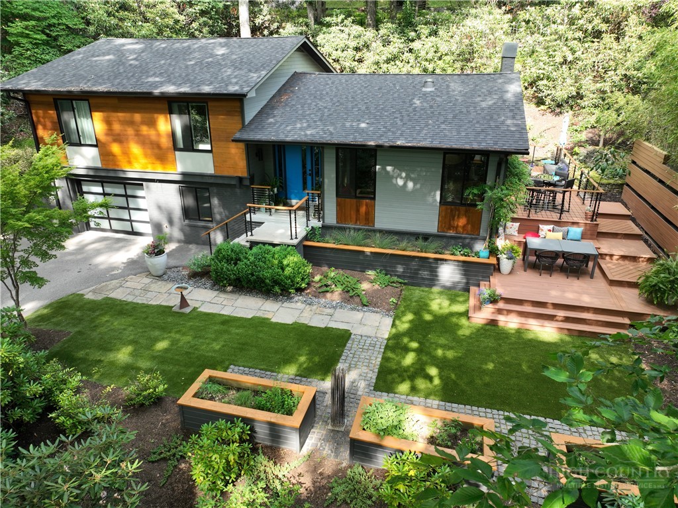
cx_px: 339
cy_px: 254
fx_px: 470
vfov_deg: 56.8
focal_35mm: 24
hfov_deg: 71.6
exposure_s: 1/160
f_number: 2.8
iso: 200
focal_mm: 12.29
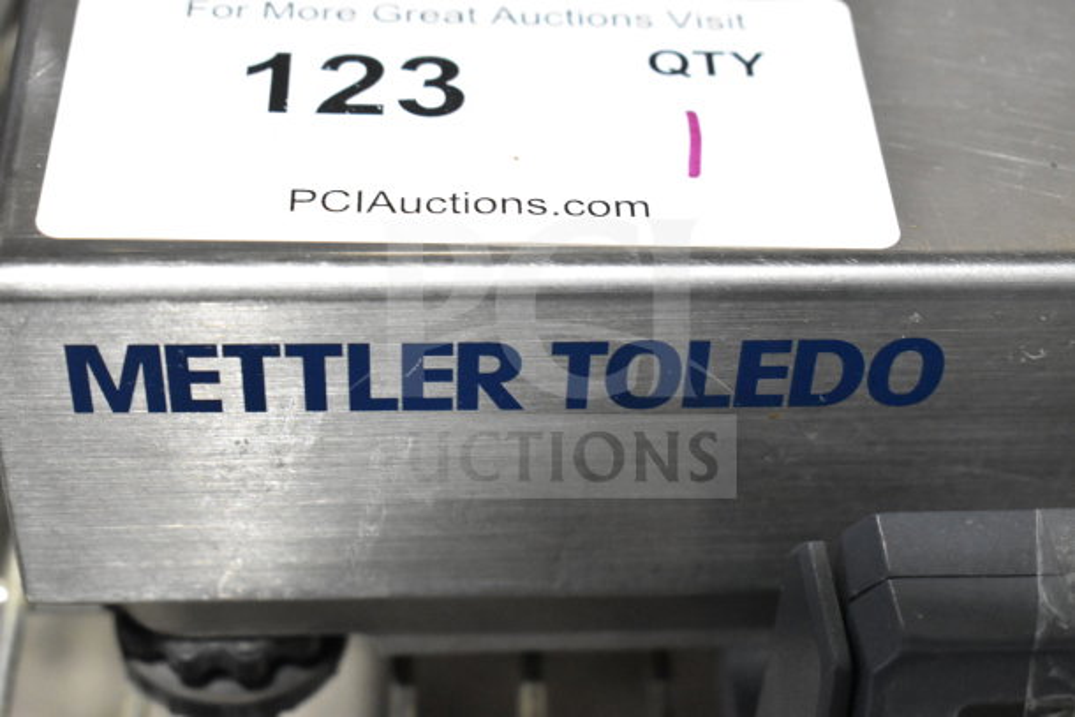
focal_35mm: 72
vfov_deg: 18.9
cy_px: 358
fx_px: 2150
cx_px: 538
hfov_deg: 28.1
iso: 4500
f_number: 5.3
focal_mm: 48
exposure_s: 1/80
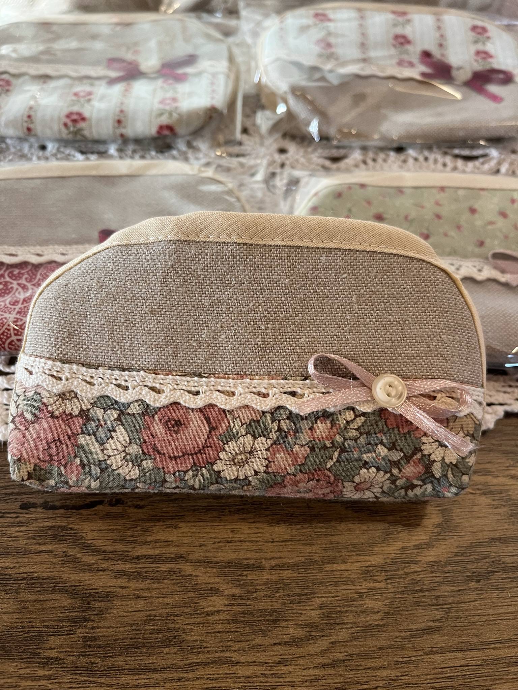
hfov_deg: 53.1
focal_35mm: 26
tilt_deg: -59.9
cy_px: 345
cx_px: 259
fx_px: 519
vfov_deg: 67.3
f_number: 1.6
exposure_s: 1/50
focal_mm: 5.1
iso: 160
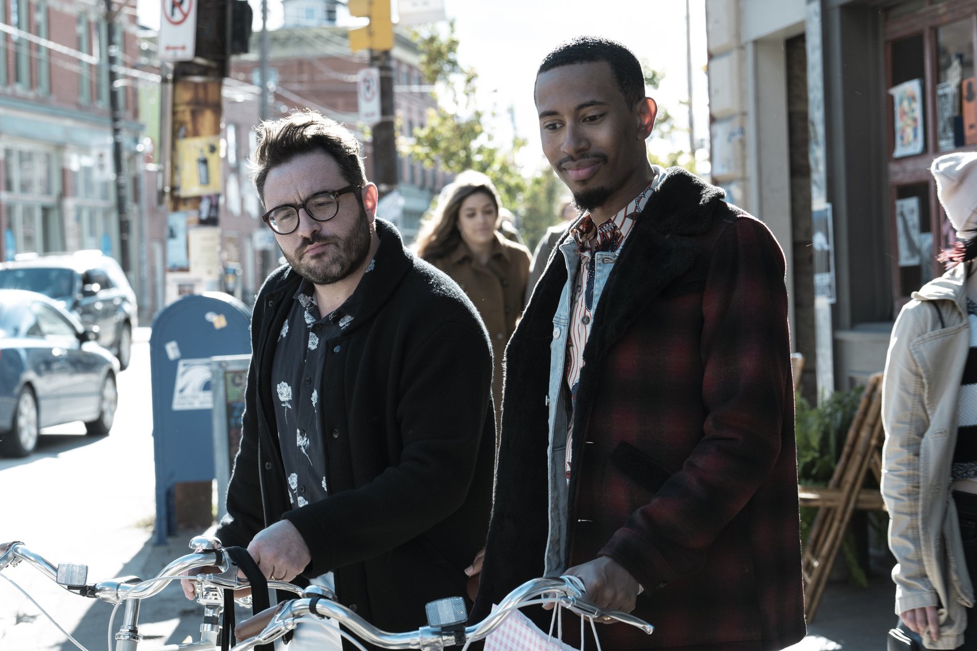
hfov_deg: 22.6
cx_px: 488
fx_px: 2442
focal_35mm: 90
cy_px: 326
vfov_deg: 15.2
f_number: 7.1
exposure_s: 1/100
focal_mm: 90
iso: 200
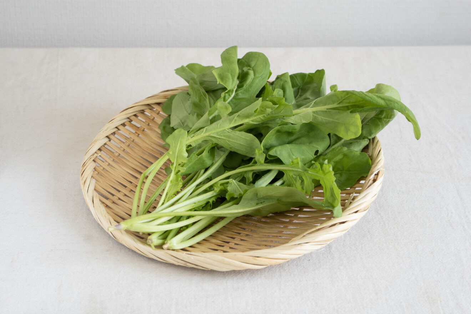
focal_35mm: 82
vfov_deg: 16.6
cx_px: 236
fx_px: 1079
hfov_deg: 24.6
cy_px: 157
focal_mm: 55
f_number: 8
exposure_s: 1/60
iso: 800
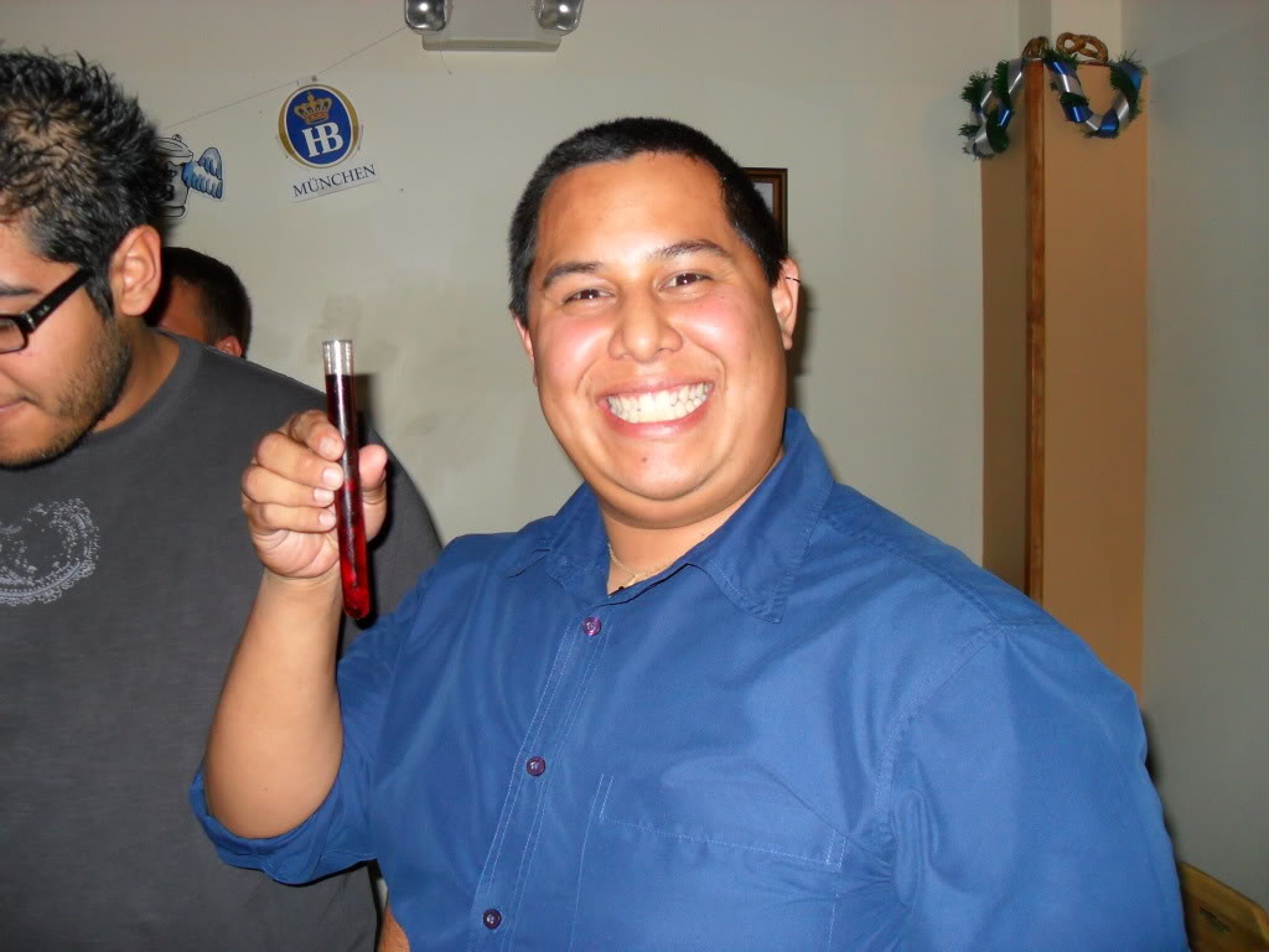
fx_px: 1283
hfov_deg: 52.6
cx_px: 634
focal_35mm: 35
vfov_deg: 40.7
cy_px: 476
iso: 200
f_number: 2.8
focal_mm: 6.2
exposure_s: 1/45
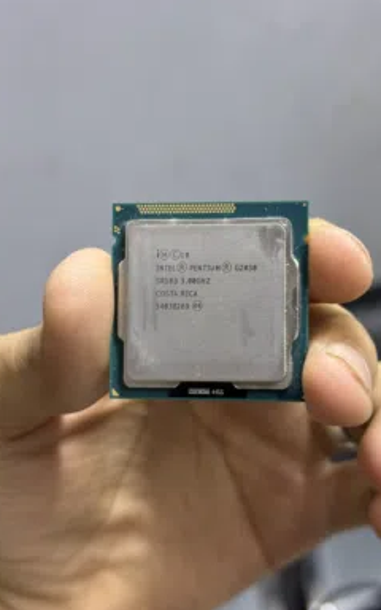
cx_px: 195
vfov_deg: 38.2
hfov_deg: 24.4
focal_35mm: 53
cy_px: 308
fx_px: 881
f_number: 1.78
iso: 100
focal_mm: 6.76
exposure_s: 1/50
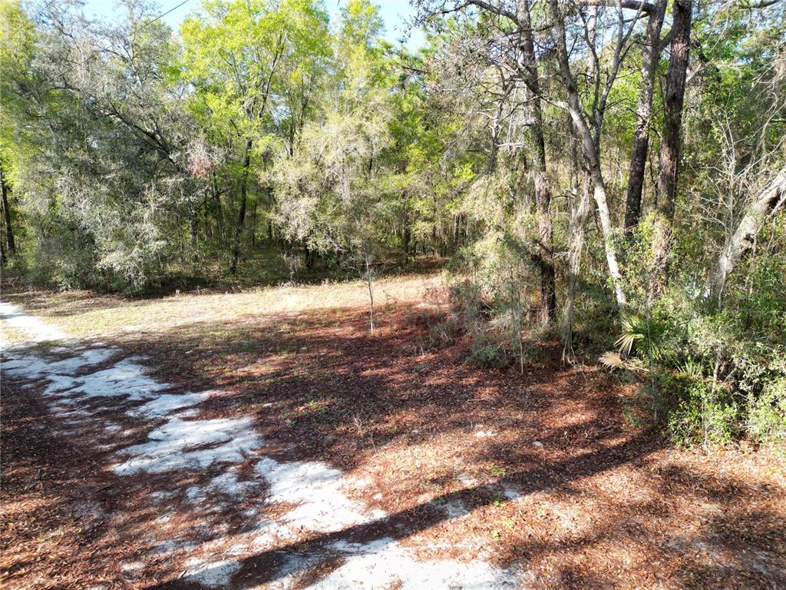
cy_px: 295
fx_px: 545
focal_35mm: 24
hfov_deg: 71.6
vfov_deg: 56.8
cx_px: 393
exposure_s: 1/640
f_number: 1.7
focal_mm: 6.72
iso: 200
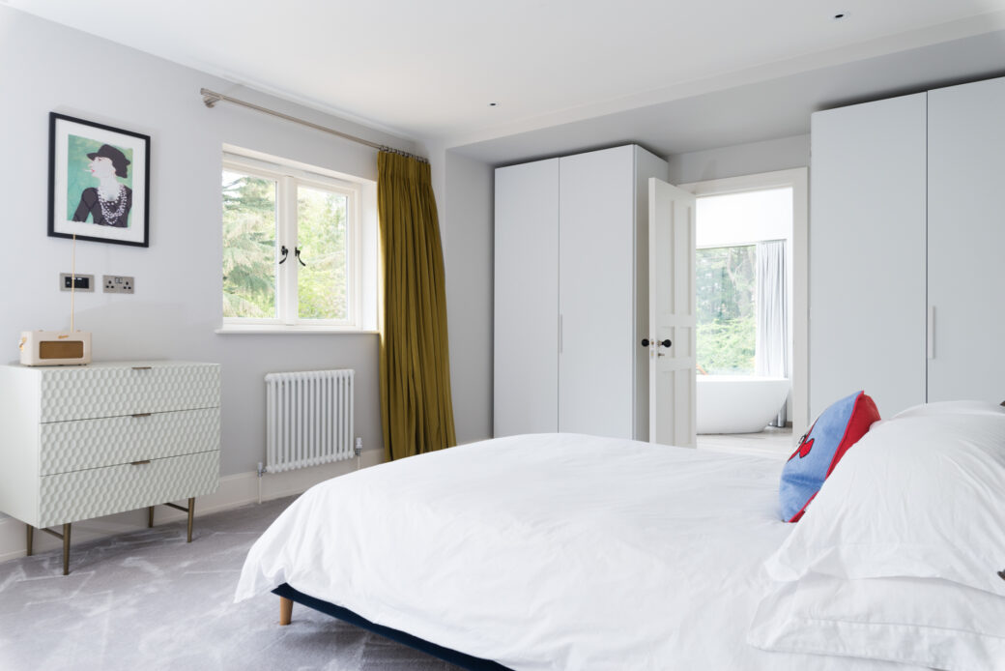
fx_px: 642
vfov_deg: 55.1
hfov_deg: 76.1
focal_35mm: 23
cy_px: 336
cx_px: 502
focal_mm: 23
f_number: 9
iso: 200
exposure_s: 1/13
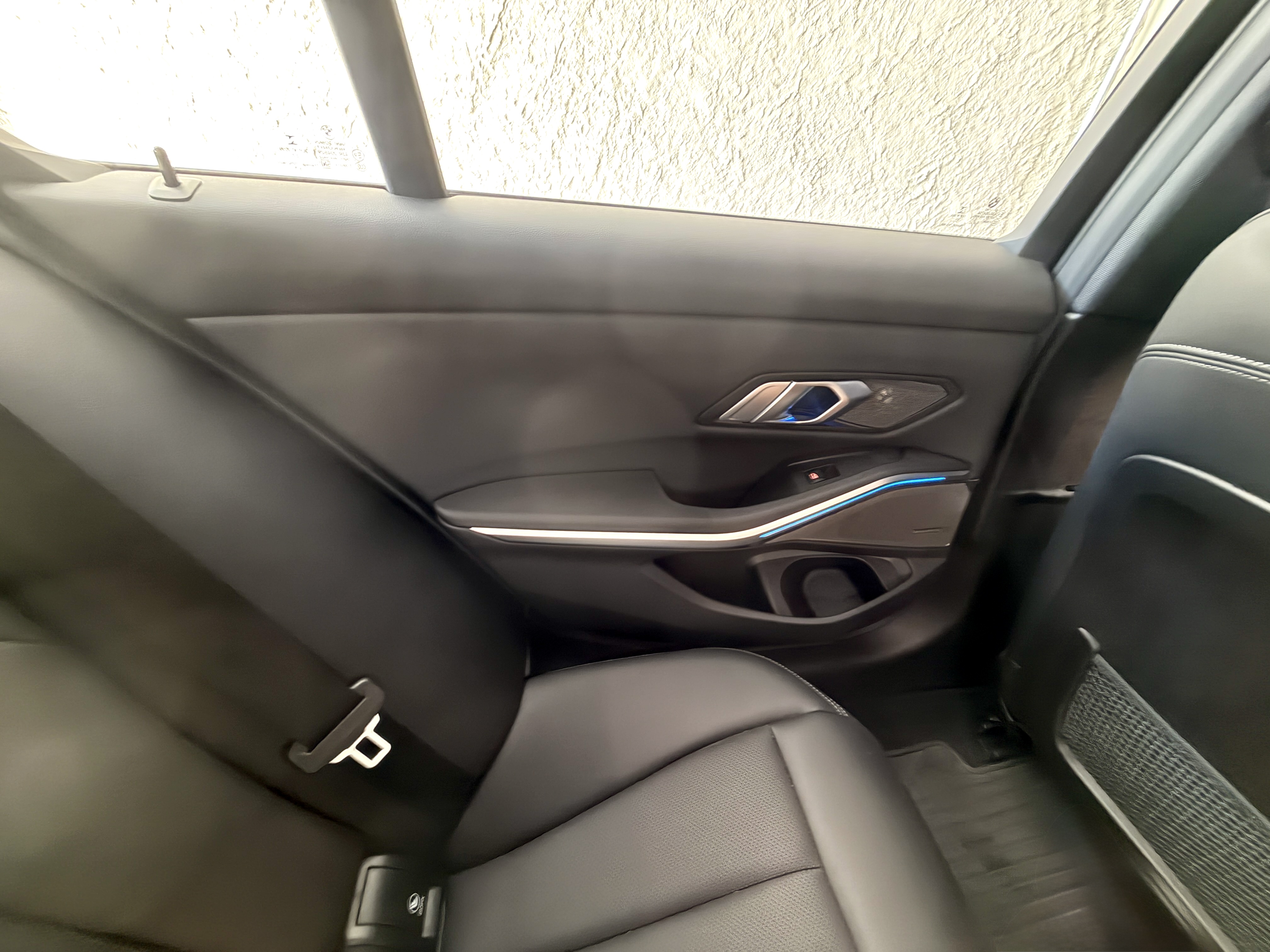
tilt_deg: -36.6
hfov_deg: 102.1
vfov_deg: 85.7
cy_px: 476
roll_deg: -5.0
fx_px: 514
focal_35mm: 14
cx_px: 635
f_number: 2.2
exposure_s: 1/10
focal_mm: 2.22
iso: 500
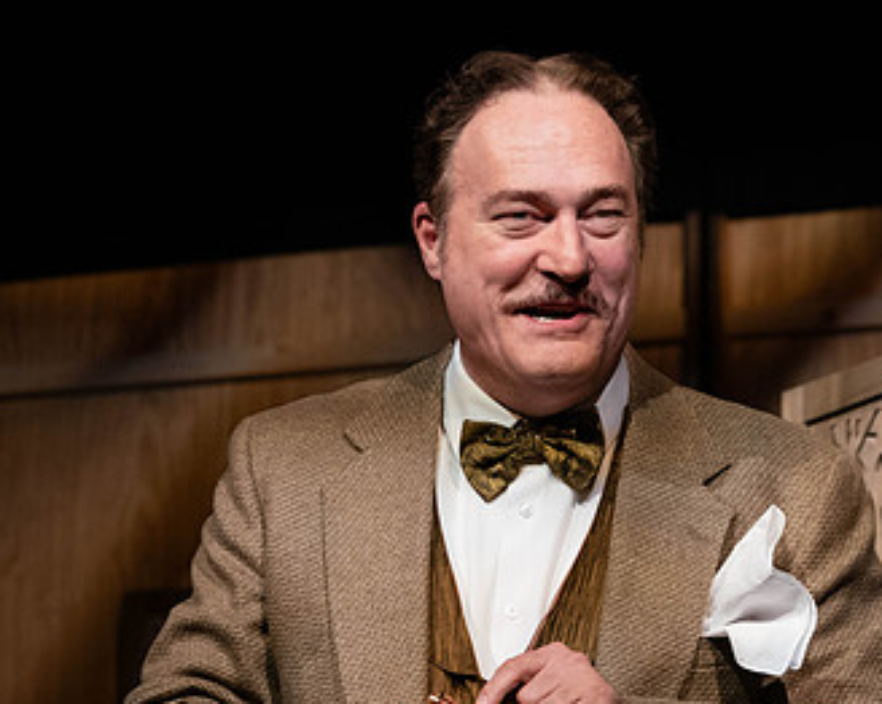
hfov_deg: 8.3
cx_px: 538
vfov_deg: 6.7
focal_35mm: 232
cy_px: 502
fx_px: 6052
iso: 4000
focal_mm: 120
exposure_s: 1/250
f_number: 6.3
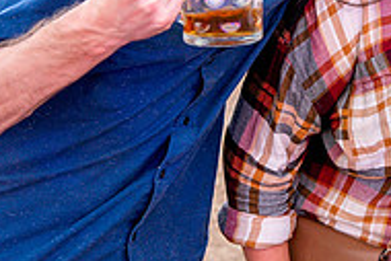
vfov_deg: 11.1
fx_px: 1326
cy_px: -42
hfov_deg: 15.6
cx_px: 566
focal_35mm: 122
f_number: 4
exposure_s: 1/125
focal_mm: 40
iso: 1000
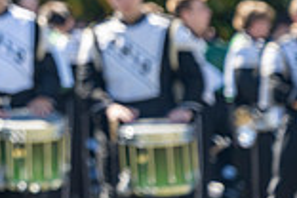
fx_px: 2153
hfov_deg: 7.7
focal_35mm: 261
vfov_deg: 5.2
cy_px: -153
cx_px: -228
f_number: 4.5
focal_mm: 70
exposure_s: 1/250
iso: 100
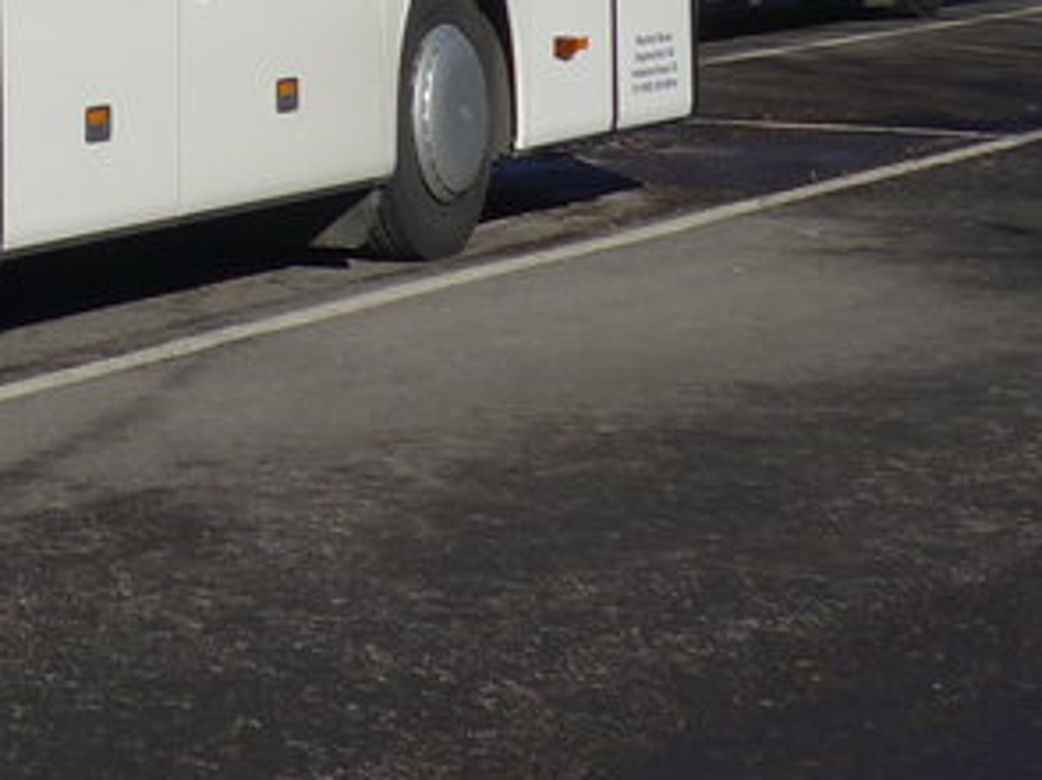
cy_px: -503
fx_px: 4421
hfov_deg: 12.1
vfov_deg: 9.7
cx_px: -939
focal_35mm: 147
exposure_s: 1/2000
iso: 80
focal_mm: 7.5
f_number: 3.5
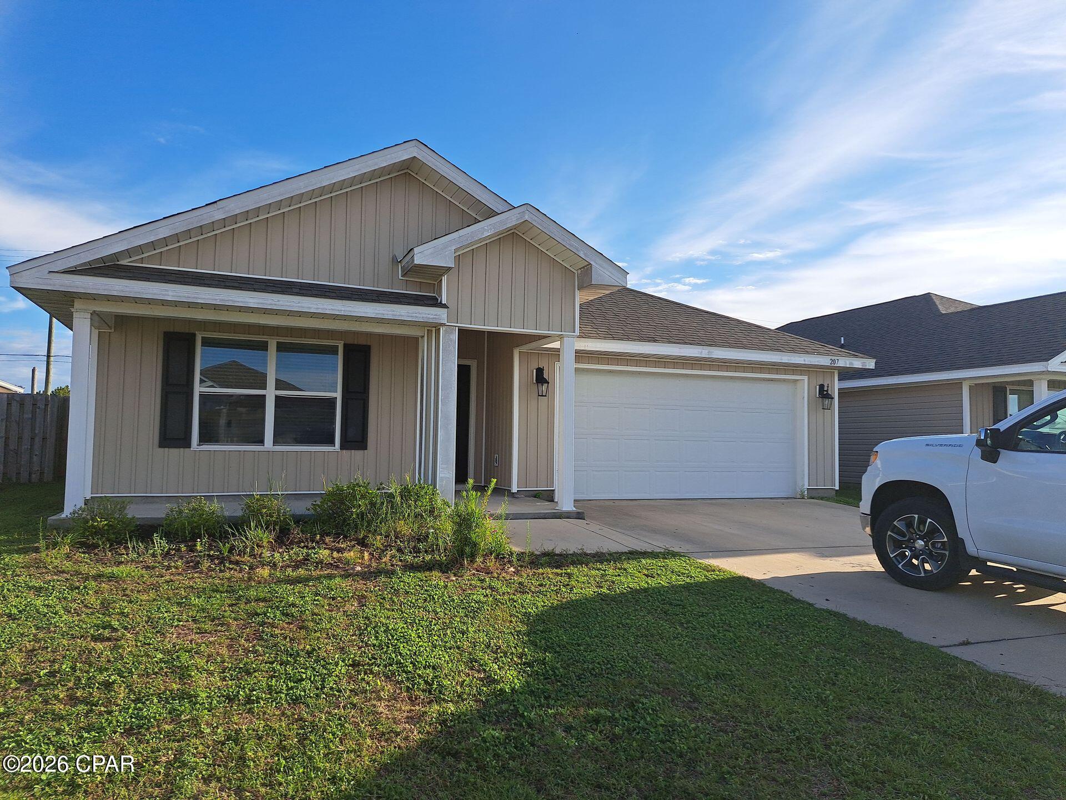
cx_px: 533
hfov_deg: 71.6
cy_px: 400
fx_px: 739
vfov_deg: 56.8
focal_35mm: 24
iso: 50
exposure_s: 1/1111
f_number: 1.8
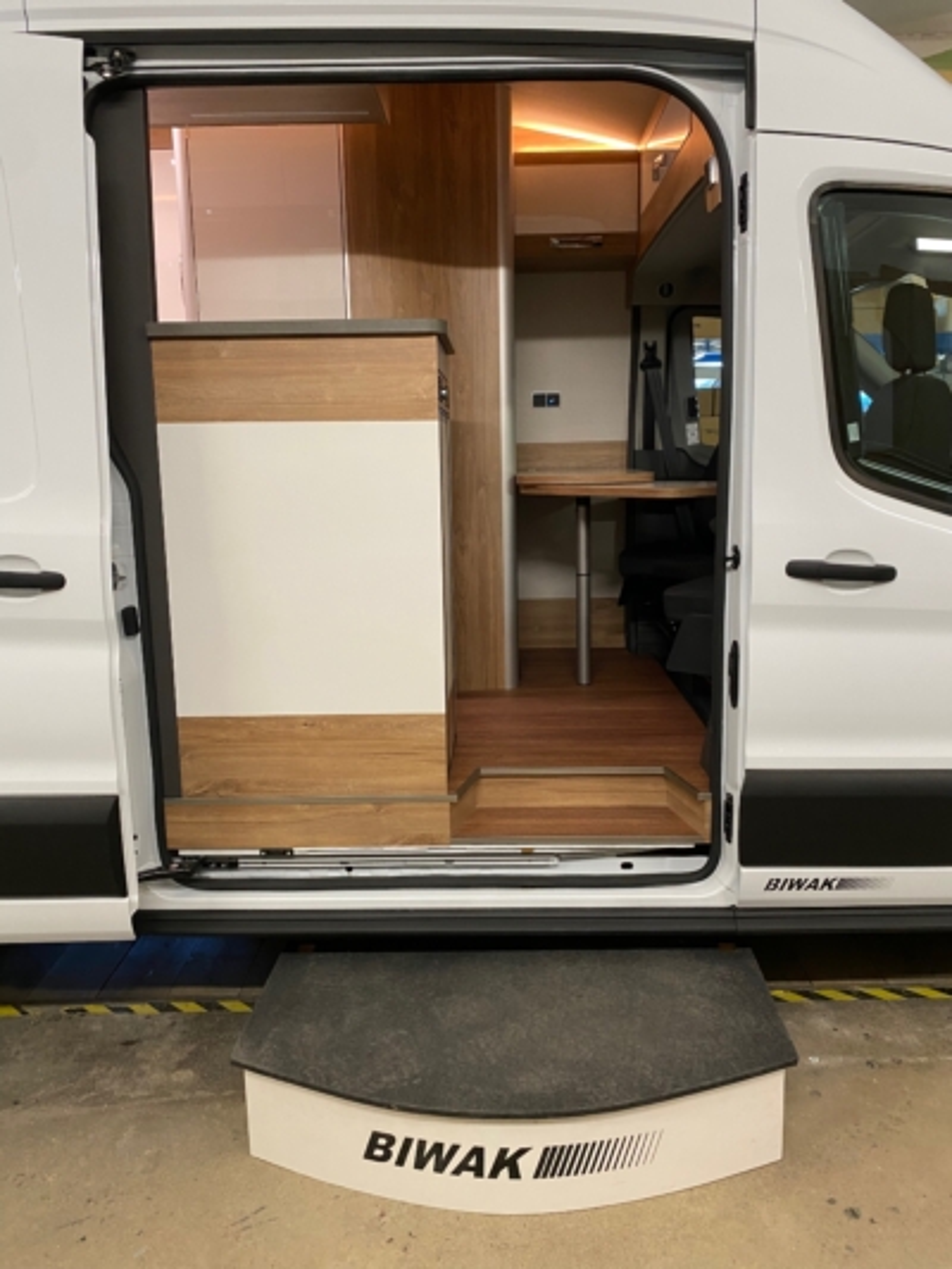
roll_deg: +1.1
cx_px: 476
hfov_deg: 53.1
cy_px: 634
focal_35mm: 26
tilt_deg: -9.9
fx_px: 953
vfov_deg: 67.3
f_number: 1.8
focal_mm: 4.25
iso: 160
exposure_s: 1/50
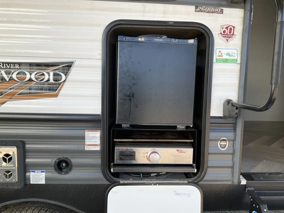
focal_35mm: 29
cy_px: 106
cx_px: 142
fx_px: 238
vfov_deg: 48.2
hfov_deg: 61.7
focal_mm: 3
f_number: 1.8
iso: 25
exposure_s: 1/375
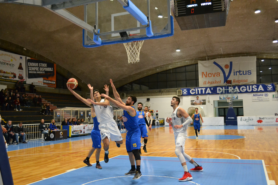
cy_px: 92
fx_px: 278
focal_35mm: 36
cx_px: 139
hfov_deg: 53.1
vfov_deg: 36.9
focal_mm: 24
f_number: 4
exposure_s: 1/250
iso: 3200
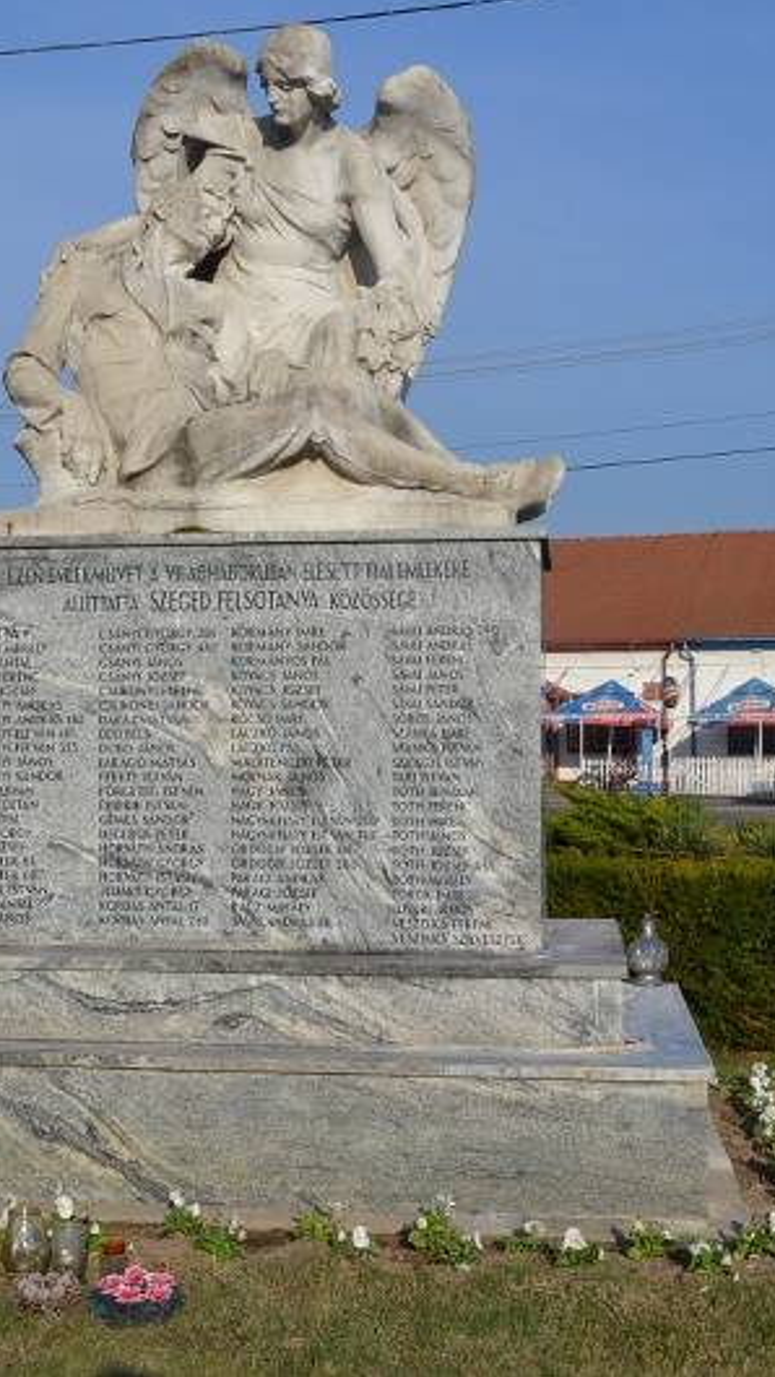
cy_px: 686
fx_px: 2080
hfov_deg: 21.0
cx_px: 247
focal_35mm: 57
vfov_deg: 36.6
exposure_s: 1/250
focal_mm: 24
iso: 100
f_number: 8
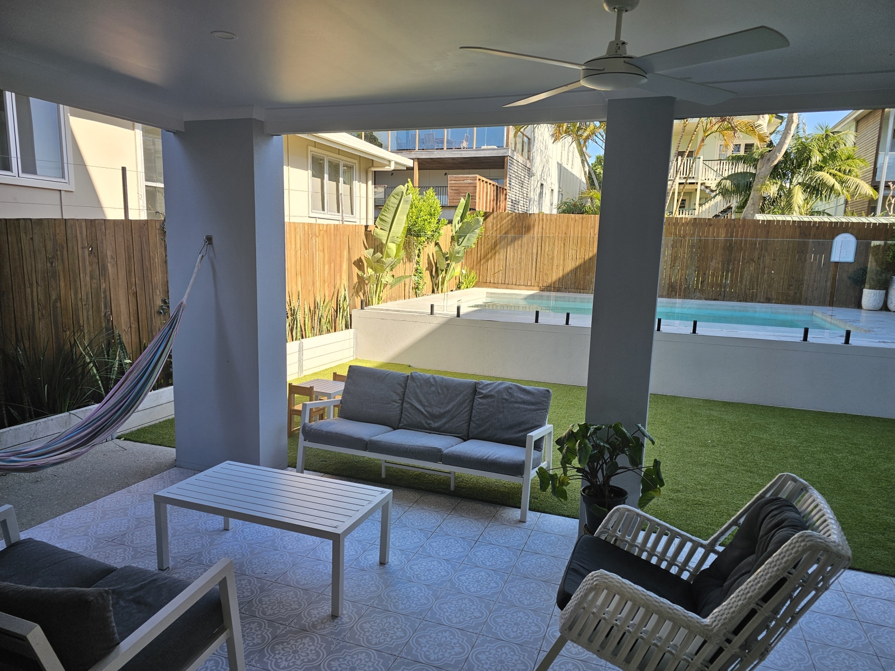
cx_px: 448
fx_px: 595
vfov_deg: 58.9
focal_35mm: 23
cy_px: 336
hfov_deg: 73.9
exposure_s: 1/180
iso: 16
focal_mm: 6.3
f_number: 1.7
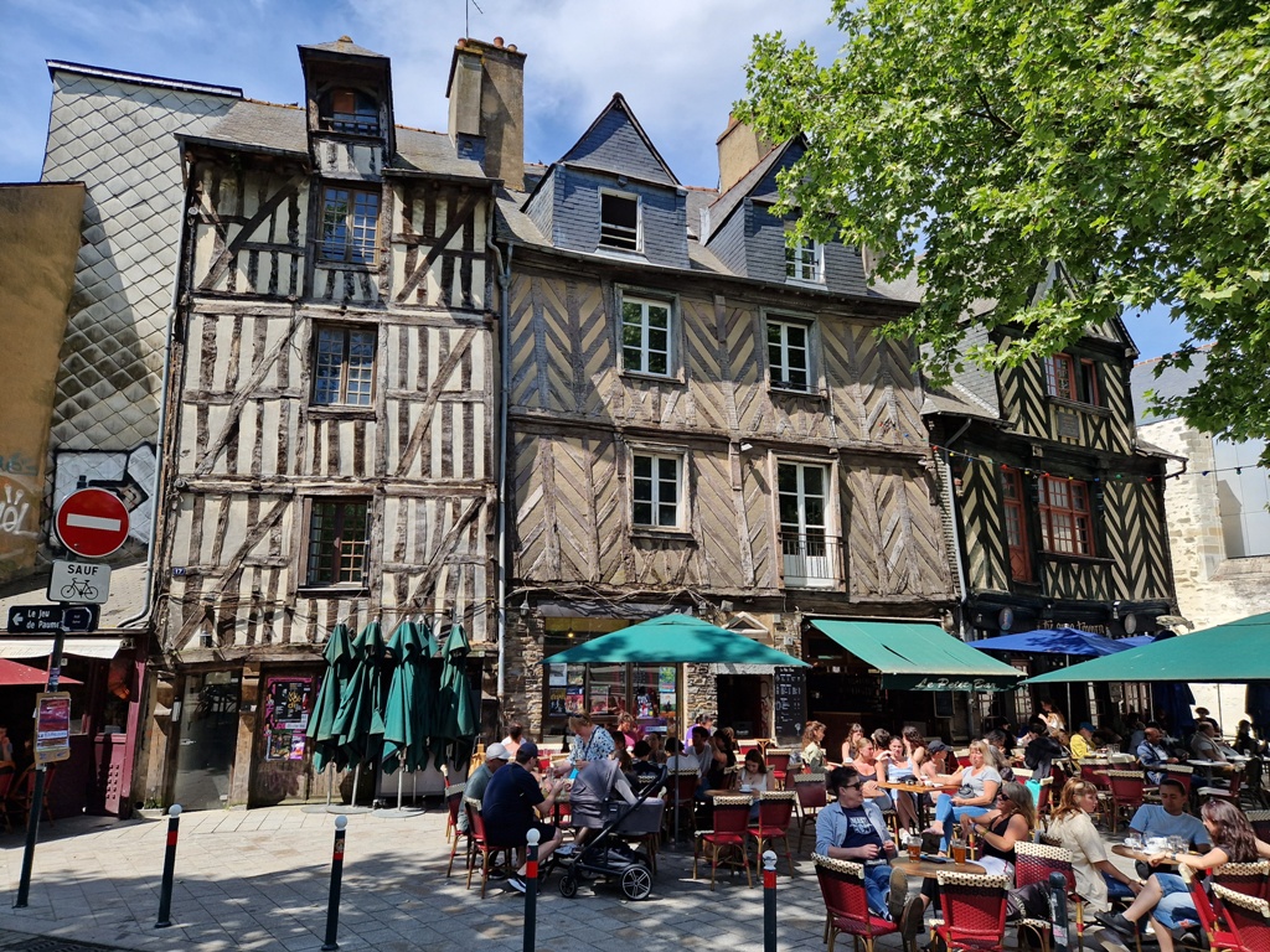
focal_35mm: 23
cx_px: 635
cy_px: 476
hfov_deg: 73.9
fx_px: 844
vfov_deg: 58.9
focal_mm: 5.4
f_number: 1.8
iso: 50
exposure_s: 1/1032
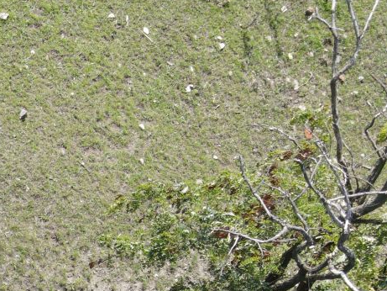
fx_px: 1118
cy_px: 496
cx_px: -340
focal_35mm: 100
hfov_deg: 16.1
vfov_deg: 13.5
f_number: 2.8
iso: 100
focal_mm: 4.5
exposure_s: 1/240
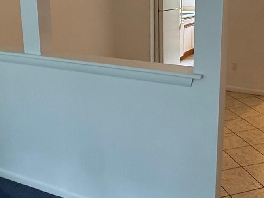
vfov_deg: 32.4
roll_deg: -0.8
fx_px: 336
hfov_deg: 42.7
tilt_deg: -12.0
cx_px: 160
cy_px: 54
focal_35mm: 44
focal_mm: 2.22
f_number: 2.2
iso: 500
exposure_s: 1/120
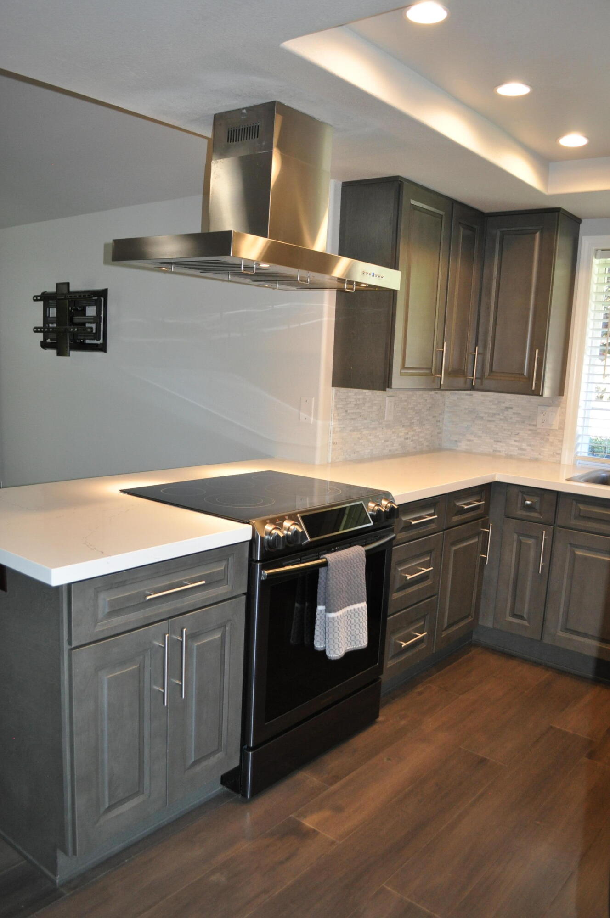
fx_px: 688
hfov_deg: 47.8
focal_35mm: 27
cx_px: 305
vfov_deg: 67.4
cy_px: 459
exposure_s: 1/80
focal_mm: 18
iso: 800
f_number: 3.5
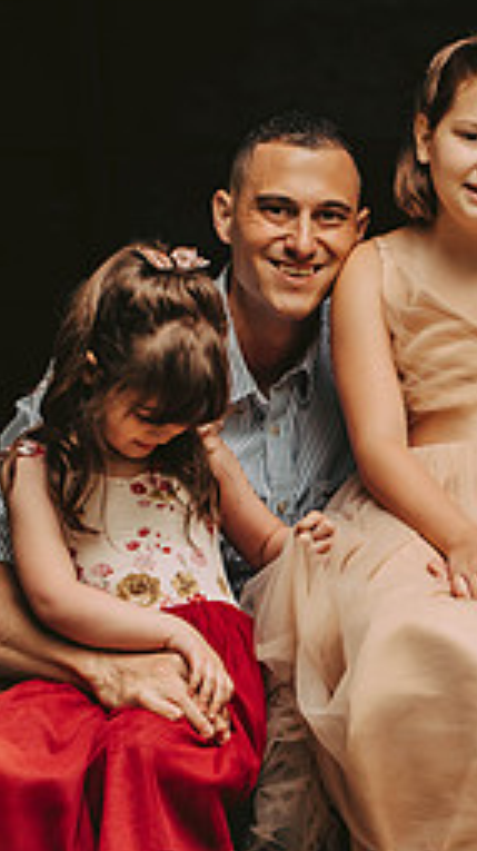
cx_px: 484
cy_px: 432
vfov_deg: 12.9
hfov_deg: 7.2
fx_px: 3764
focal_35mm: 167
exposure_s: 1/800
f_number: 2.8
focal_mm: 70
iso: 640
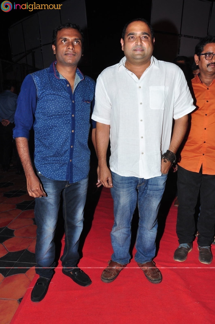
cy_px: 162
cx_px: 108
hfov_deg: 47.8
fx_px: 243
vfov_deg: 67.5
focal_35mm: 27
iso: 500
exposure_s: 1/125
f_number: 13
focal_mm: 18
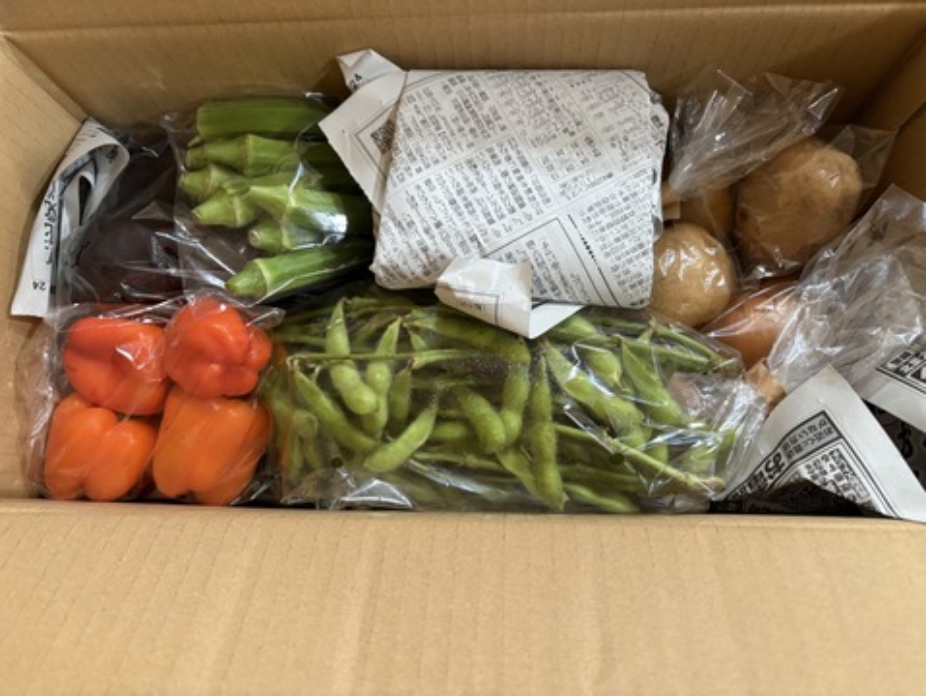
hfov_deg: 67.3
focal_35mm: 26
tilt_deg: -75.9
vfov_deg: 53.1
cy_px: 348
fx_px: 696
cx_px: 463
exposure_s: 1/60
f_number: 1.6
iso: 400
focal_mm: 5.96
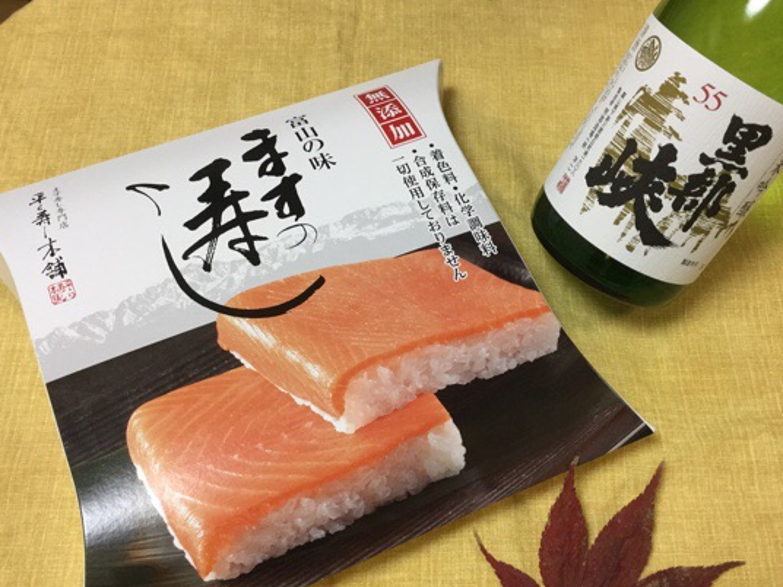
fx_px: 837
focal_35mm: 37
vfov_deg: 38.6
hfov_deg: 50.0
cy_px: 342
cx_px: 437
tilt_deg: -65.3
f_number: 2.4
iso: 80
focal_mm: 3.3
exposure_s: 1/30
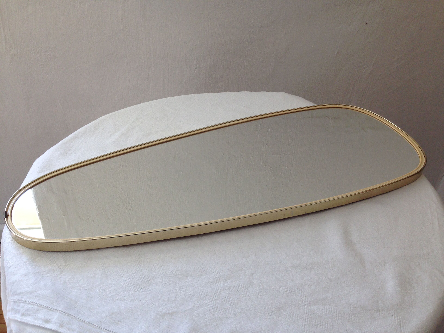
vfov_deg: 42.9
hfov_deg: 55.4
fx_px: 423
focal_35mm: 33
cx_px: 222
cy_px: 166
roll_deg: -0.9
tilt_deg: -38.0
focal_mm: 4.12
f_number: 2.4
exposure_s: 1/120
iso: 50
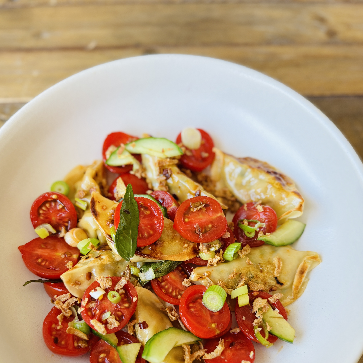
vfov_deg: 51.3
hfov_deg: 52.5
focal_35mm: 31
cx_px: 166
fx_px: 368
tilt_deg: -70.6
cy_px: 250
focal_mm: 6.76
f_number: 1.78
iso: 160
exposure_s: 1/121
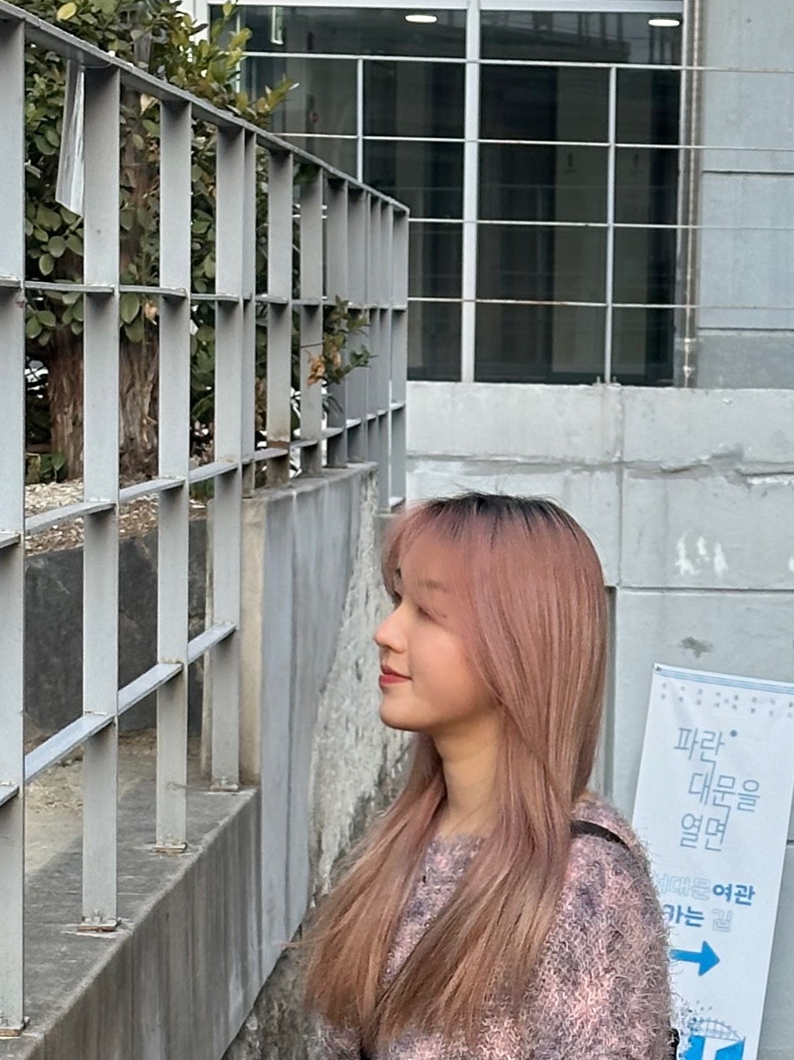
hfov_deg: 10.1
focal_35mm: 146
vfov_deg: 13.4
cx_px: 677
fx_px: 4467
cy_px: 900
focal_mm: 6.86
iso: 64
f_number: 1.78
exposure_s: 1/227
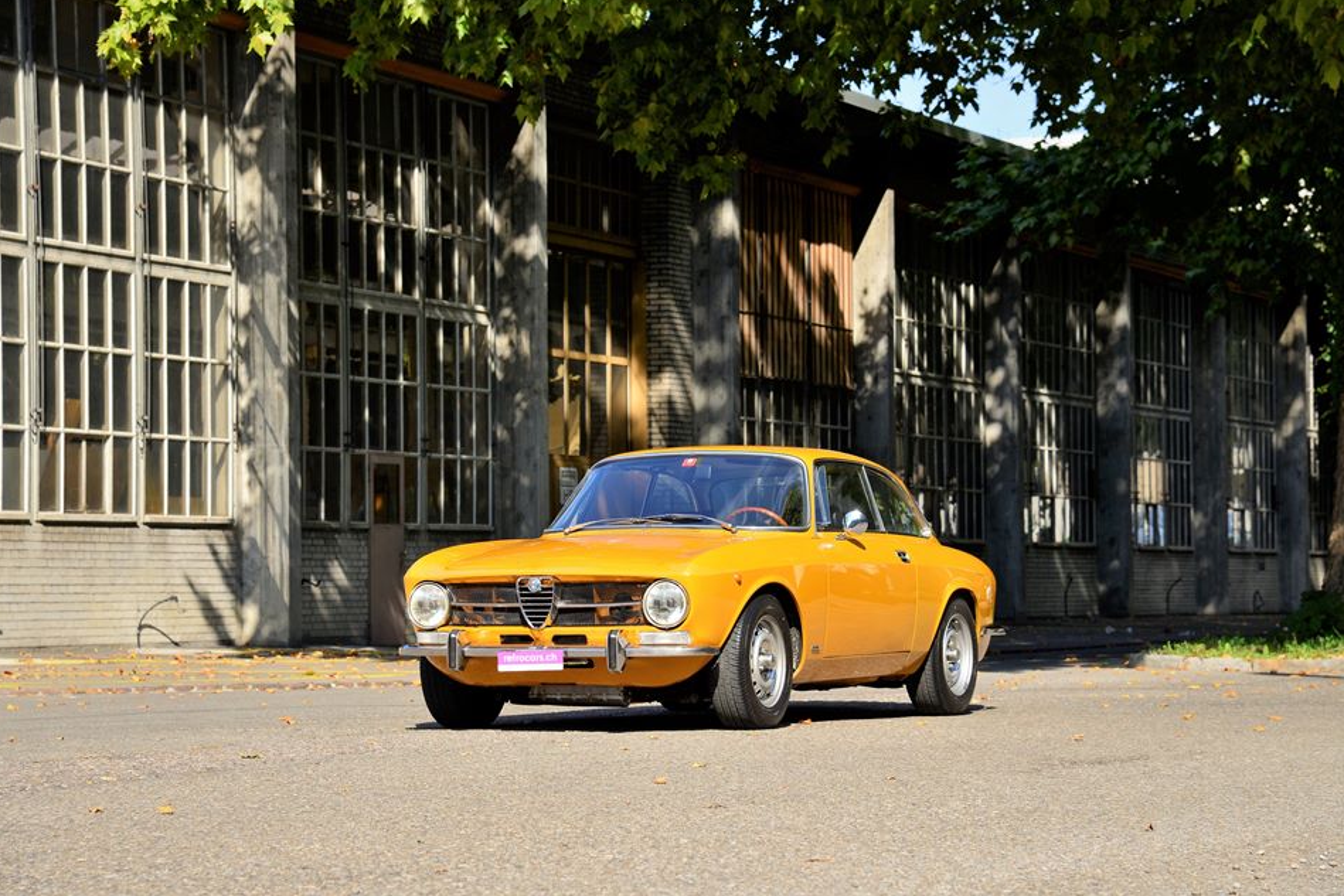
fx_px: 3771
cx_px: 674
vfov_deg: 13.6
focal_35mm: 101
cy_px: 444
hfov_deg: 20.2
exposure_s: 1/320
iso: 200
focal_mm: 100
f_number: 8
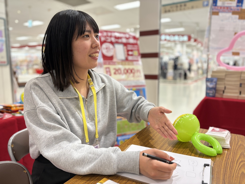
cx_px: 122
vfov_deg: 53.1
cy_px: 92
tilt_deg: -7.4
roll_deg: -0.6
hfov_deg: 67.3
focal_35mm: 26
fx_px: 184
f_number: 1.6
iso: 64
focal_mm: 5.96
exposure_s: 1/100
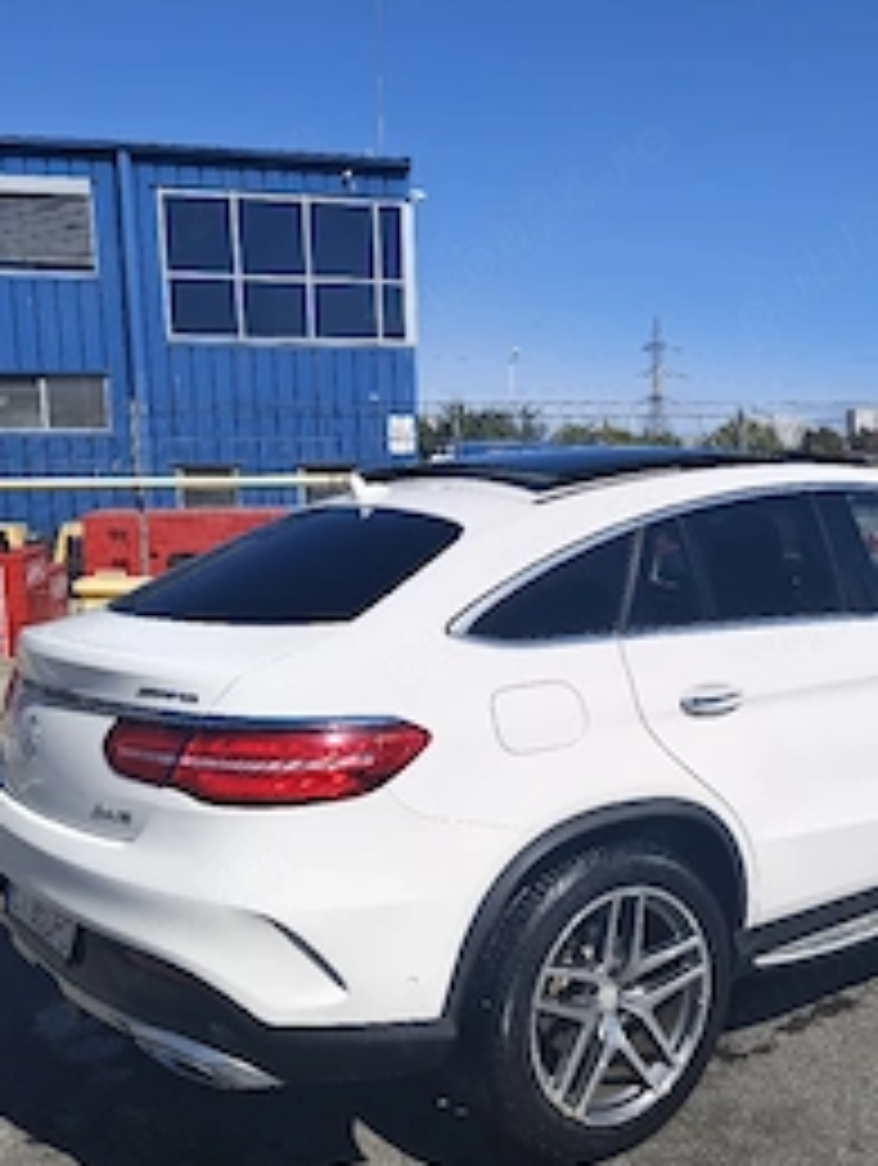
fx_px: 1248
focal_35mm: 37
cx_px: 617
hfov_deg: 38.1
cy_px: 635
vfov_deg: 50.0
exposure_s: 1/909
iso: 100
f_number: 1.8
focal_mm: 5.56
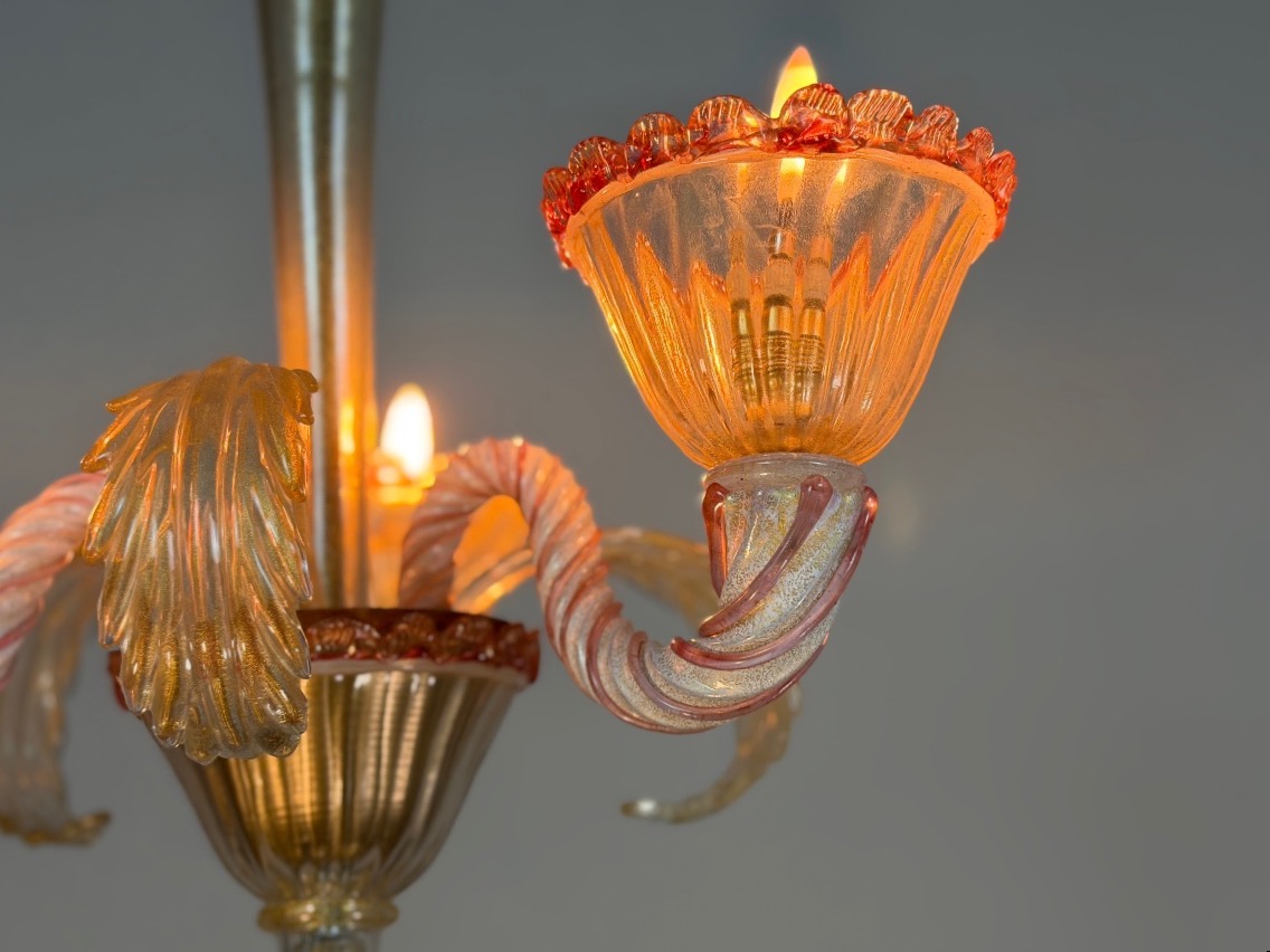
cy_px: 476
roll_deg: -1.3
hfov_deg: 39.7
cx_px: 635
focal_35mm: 48
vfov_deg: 30.3
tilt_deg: +15.6
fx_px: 1761
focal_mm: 6.76
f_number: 1.78
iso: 100
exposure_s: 1/100
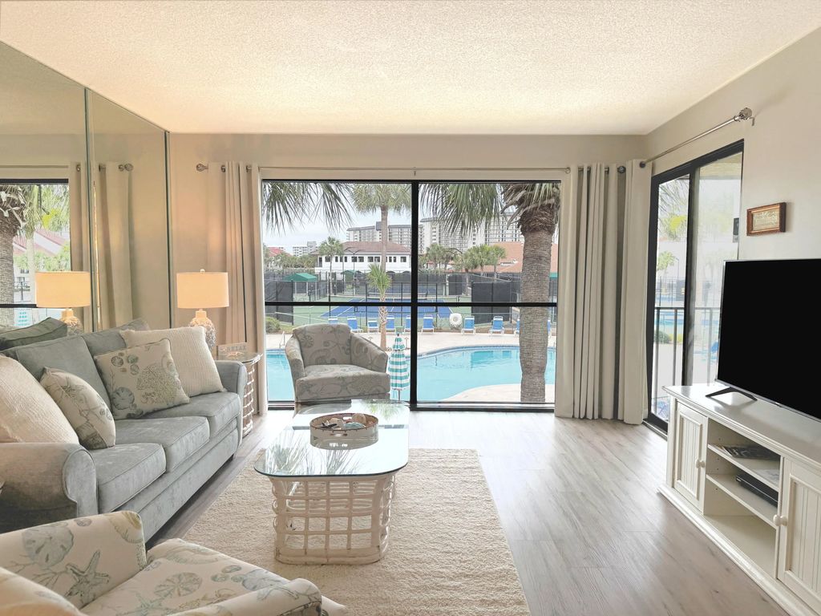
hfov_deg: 71.6
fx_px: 569
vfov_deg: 56.8
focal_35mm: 24
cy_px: 308
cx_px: 410
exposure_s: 1/980
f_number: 1.78
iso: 80
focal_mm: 6.76
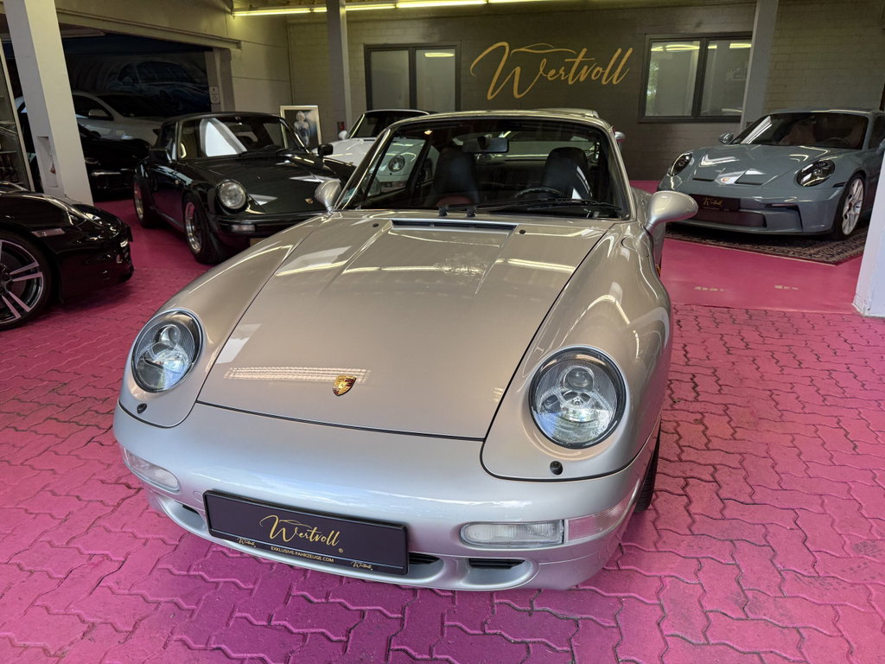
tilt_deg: -18.9
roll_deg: +0.6
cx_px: 442
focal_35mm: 24
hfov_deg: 71.6
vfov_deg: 56.8
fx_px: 614
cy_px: 332
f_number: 1.78
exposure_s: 1/100
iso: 64
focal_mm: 6.76
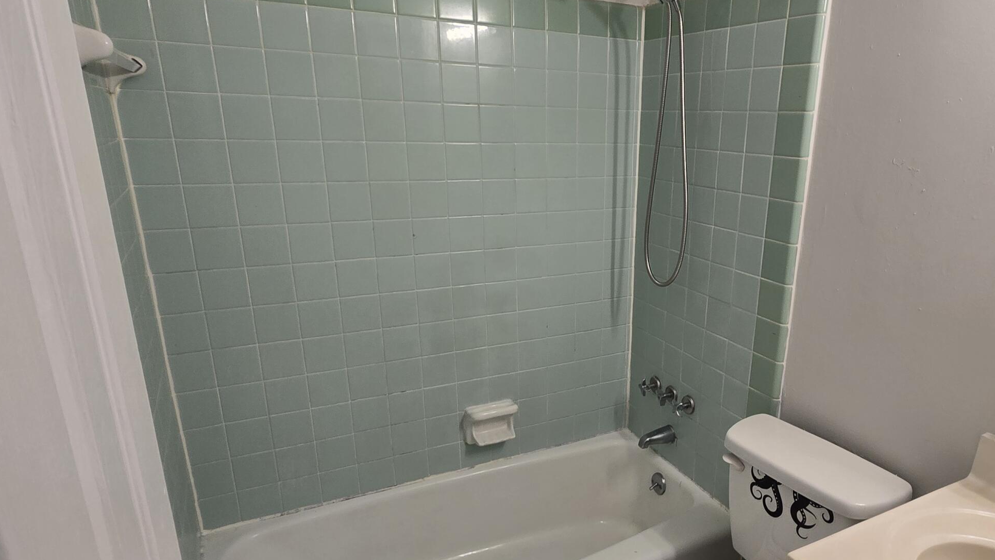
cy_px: 329
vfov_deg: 51.2
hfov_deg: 79.8
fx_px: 580
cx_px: 618
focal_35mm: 22
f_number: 2.2
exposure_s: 1/60
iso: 50
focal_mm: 2.2
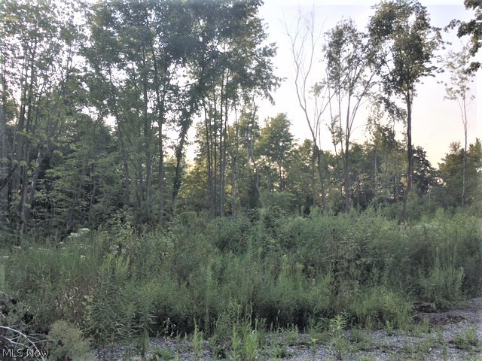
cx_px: 241
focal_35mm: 29
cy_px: 180
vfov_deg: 48.2
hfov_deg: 61.7
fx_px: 404
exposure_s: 1/601
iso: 25
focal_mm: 4.15
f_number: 2.2
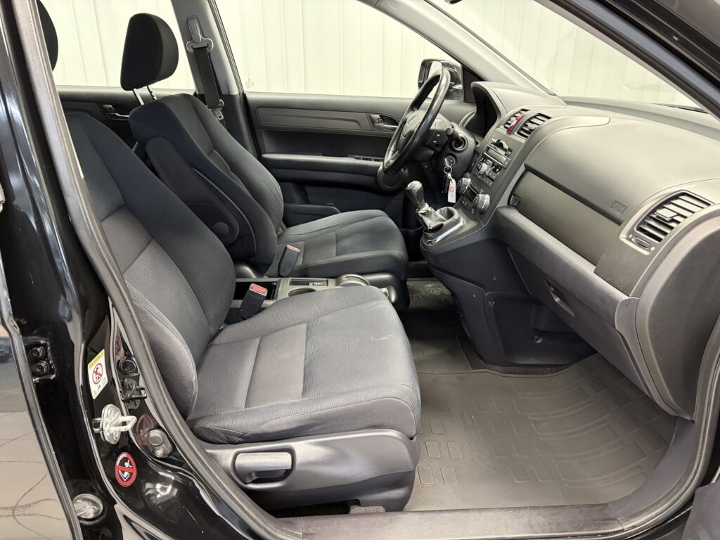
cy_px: 270
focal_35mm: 26
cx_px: 360
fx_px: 541
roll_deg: +0.2
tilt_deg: -23.6
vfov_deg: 53.1
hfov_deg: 67.3
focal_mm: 5.96
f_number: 1.6
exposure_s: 1/33
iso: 500
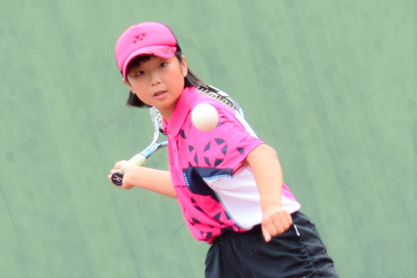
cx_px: 208
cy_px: 139
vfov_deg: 9.3
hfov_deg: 14.0
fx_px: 1702
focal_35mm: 147
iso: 500
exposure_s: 1/1250
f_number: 4.5
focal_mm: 98
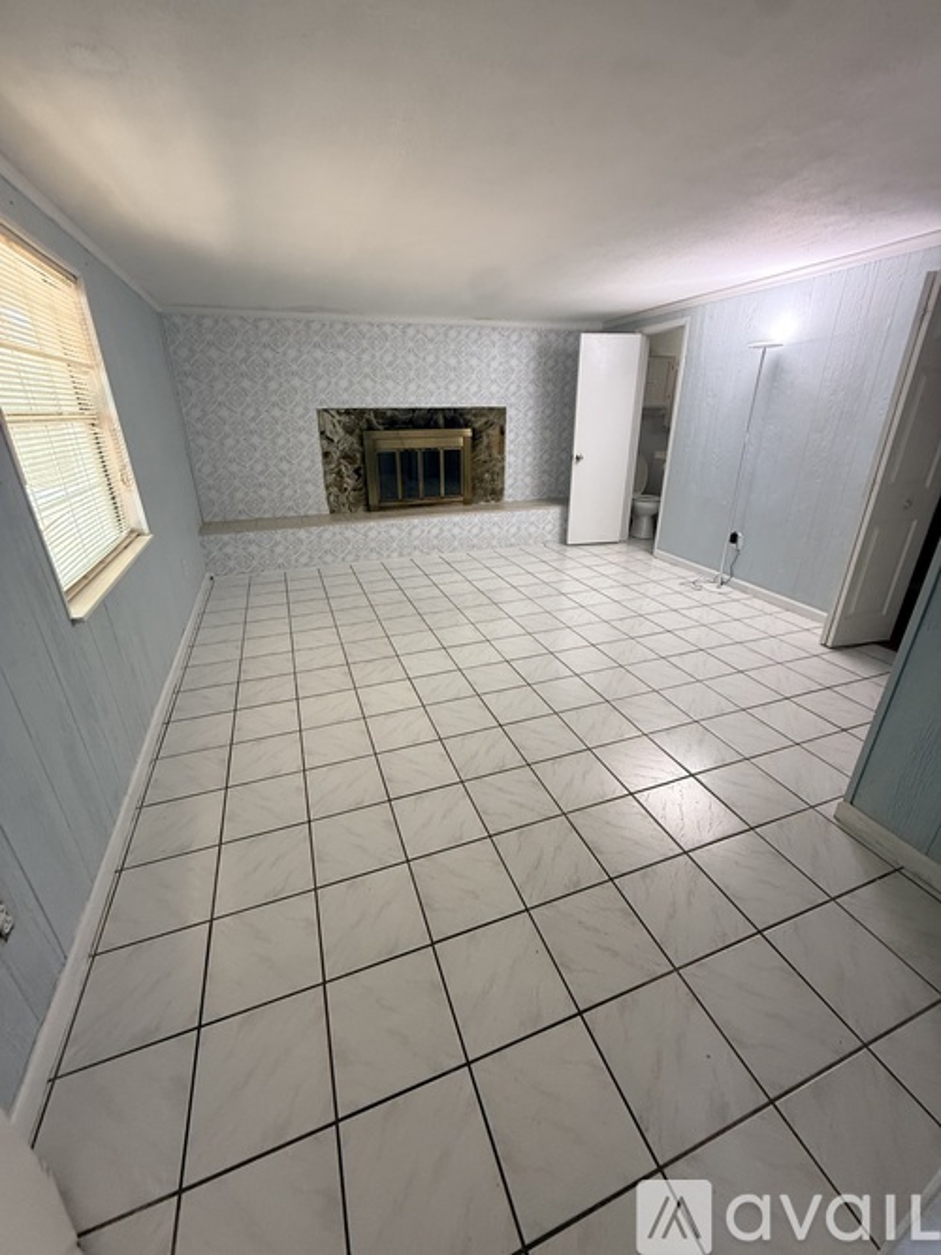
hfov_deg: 85.7
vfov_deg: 102.1
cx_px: 470
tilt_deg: -23.1
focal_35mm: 14
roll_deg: +1.2
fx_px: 508
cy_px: 628
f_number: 2.2
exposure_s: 1/60
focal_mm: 2.22
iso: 250
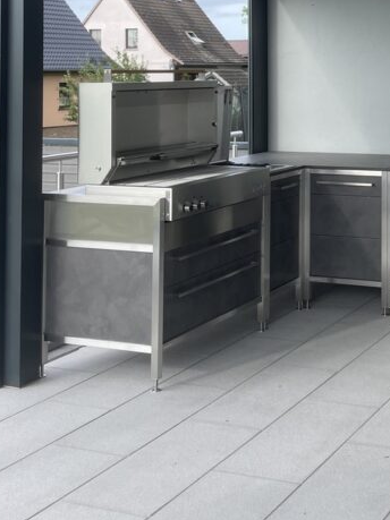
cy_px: 51
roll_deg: +0.1
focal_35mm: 58
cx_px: 407
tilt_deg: +1.3
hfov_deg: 23.9
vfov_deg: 31.7
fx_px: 872
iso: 32
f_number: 1.6
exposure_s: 1/831
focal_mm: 4.2
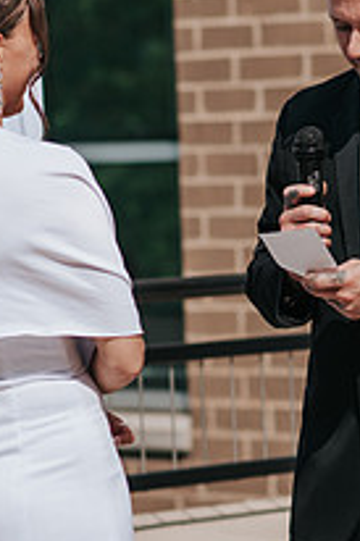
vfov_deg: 7.4
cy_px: 368
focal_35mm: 279
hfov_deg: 4.9
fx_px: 4192
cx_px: 355
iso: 100
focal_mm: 85
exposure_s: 1/3200
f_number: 2.8
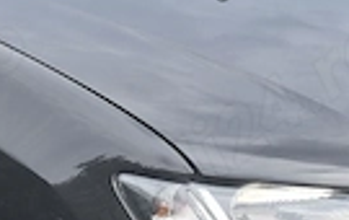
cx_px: 39
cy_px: 179
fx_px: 1029
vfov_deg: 12.1
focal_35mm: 108
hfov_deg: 18.9
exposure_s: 1/1250
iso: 80
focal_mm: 5.4
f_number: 1.8
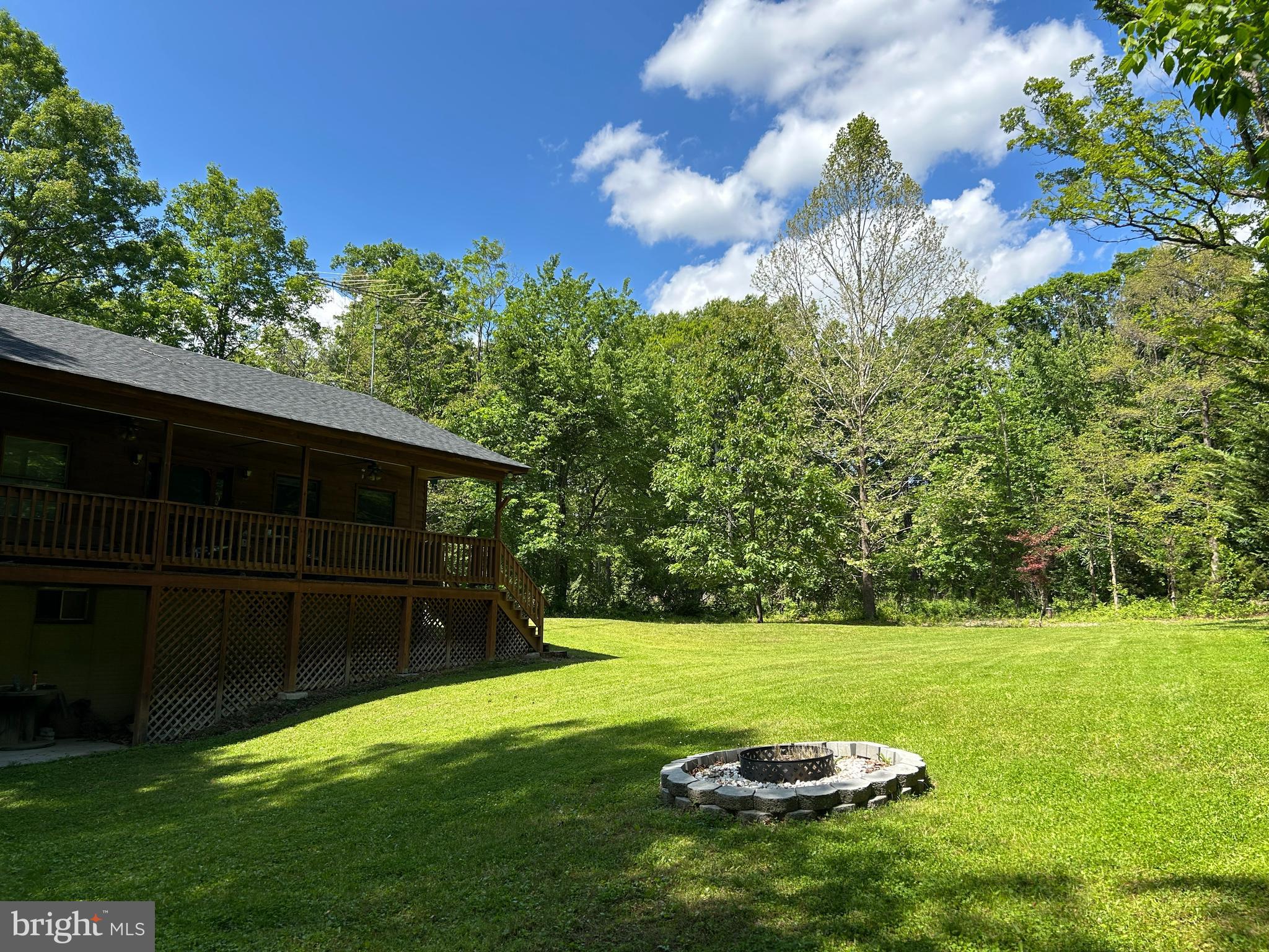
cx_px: 634
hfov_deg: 67.3
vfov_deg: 53.1
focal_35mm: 26
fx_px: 953
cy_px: 476
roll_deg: -0.6
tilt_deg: +9.0
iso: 50
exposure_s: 1/2208
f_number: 1.5
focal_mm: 5.7
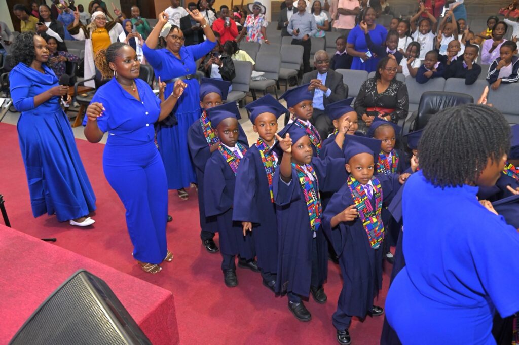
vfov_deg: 43.5
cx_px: 260
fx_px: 432
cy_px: 172
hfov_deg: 62.0
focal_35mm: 30
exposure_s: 1/160
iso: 5000
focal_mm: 30
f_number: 5.6
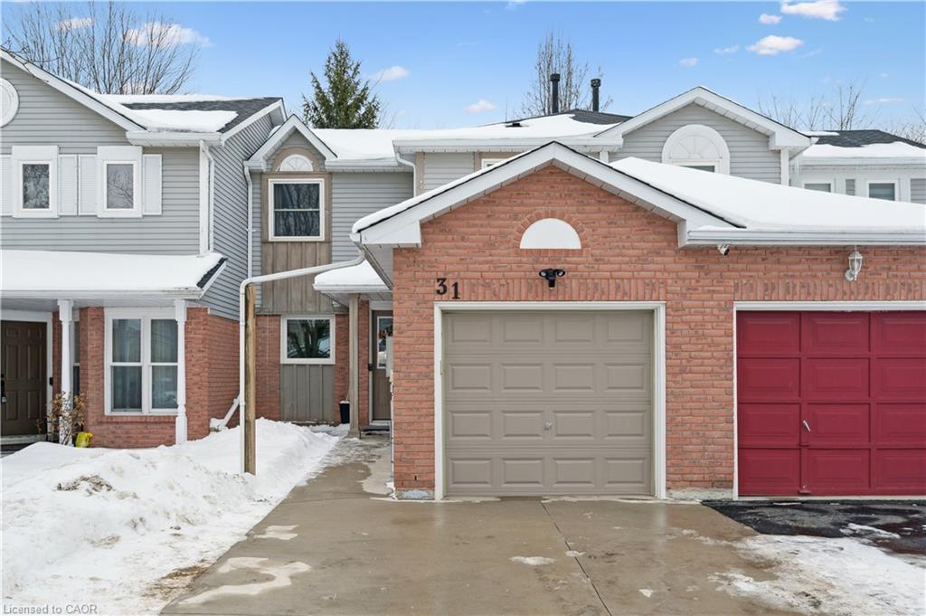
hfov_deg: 62.0
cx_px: 463
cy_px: 308
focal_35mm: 30
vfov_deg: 43.5
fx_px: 771
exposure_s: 1/320
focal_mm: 30
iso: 200
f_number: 8
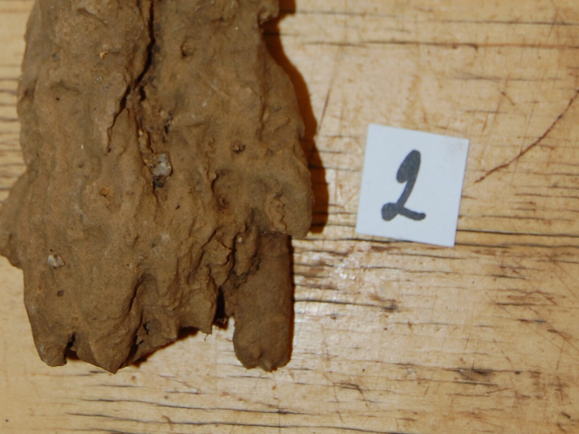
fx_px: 1589
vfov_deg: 15.1
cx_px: 198
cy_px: -55
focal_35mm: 95
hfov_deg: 20.6
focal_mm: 32
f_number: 4.5
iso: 400
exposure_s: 1/60
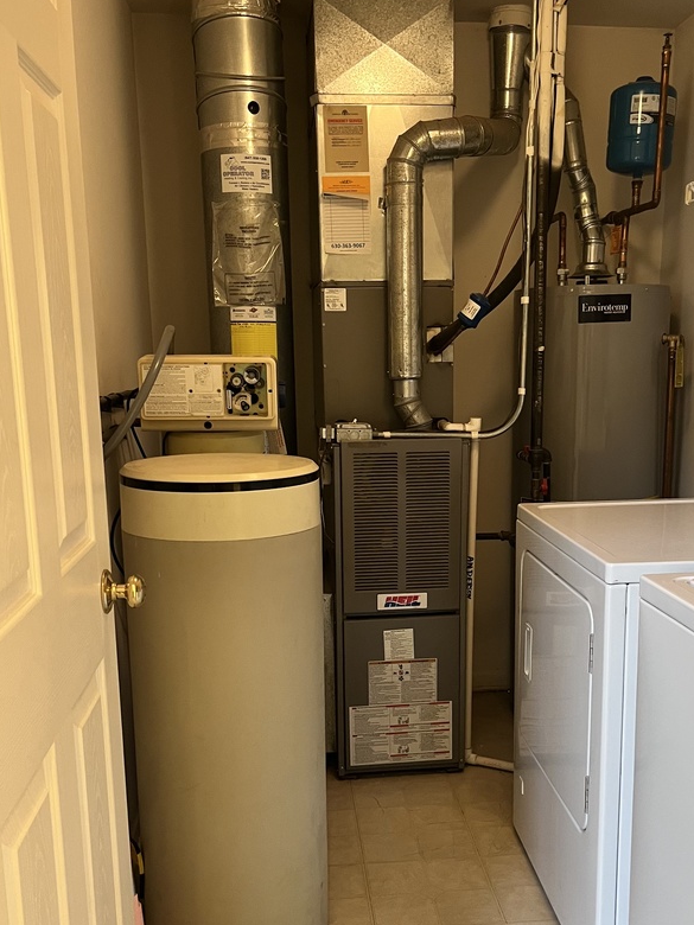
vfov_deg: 51.1
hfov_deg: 39.6
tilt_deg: -12.7
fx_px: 962
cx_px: 400
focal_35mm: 36
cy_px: 548
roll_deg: +0.8
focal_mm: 5.1
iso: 200
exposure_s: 1/60
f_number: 1.6
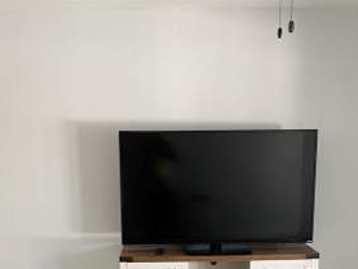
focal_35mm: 45
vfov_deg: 31.2
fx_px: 466
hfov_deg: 42.0
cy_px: 225
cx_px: 171
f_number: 1.8
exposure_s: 1/60
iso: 125
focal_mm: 4.25
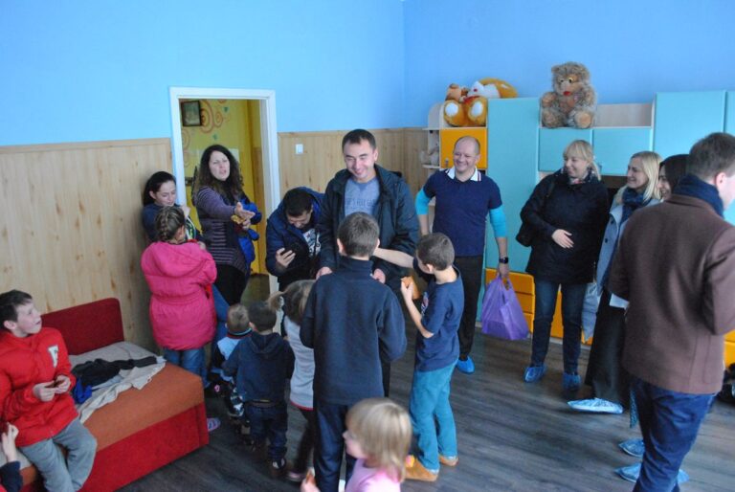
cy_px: 246
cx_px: 368
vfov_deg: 48.0
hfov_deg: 67.3
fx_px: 552
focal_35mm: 27
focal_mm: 18
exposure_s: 1/30
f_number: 3.5
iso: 1400
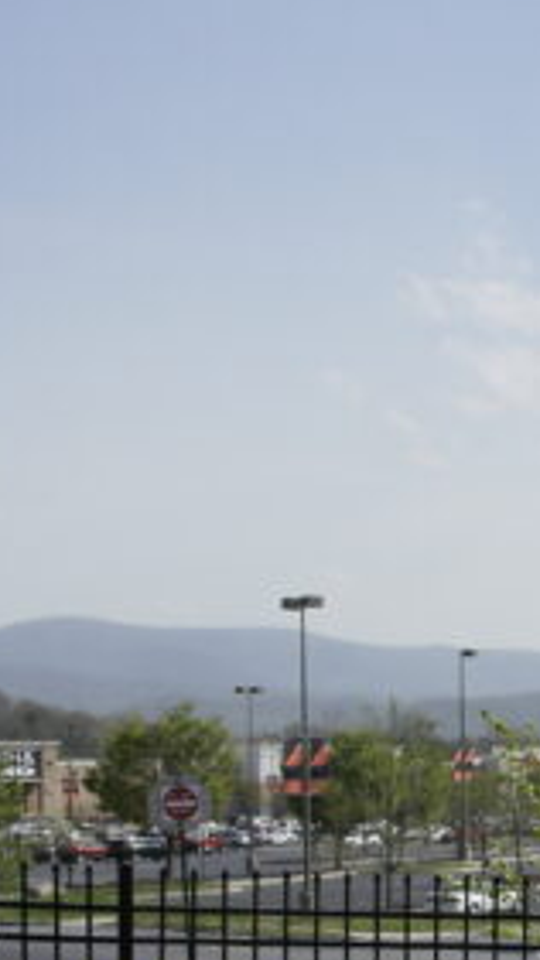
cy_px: 820
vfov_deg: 24.2
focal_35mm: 86
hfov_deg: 12.3
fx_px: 2190
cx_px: 1107
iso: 200
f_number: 7.1
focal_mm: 20
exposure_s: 1/640
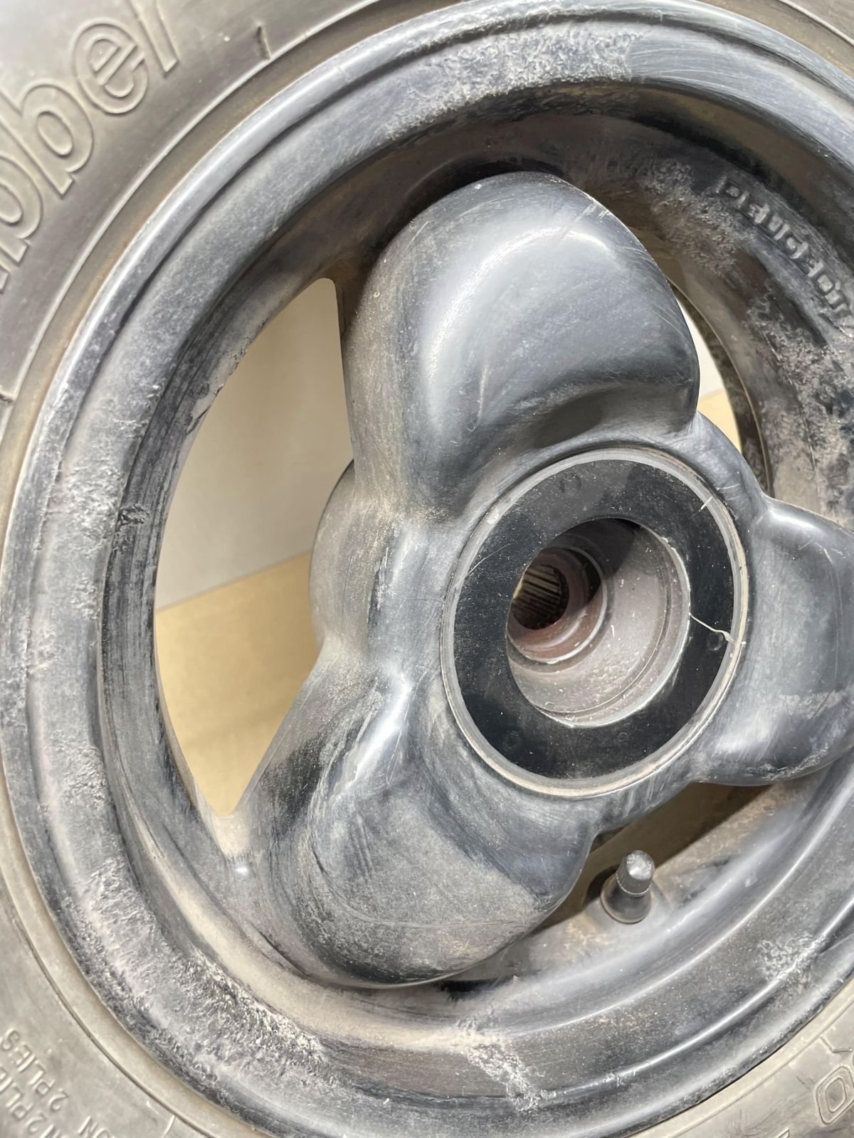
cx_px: 427
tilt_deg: -57.0
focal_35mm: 26
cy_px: 569
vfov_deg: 67.3
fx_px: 855
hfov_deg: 53.1
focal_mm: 4.2
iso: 320
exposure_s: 1/50
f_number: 1.6
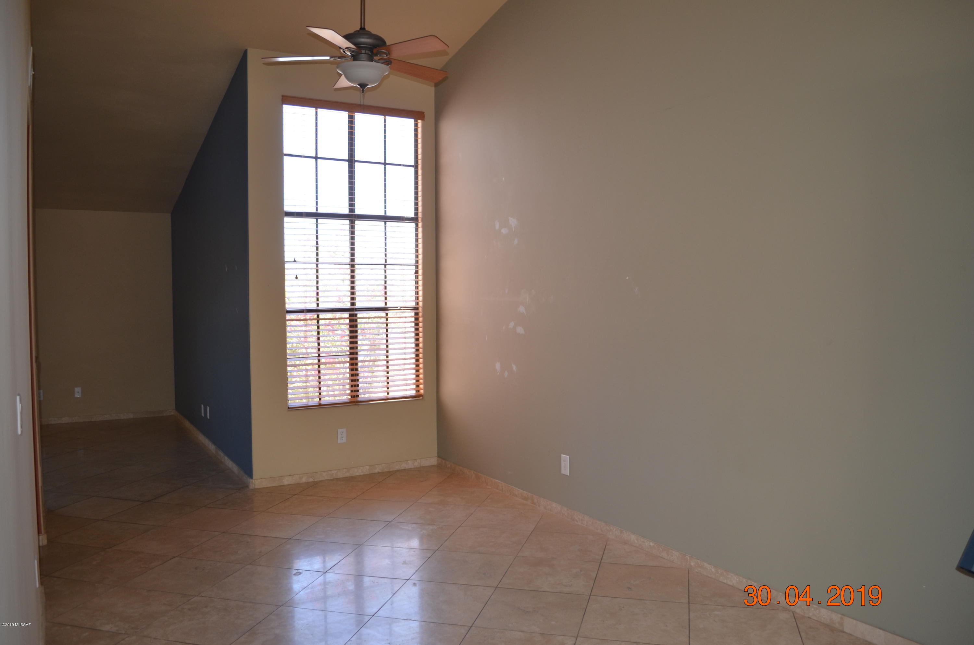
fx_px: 729
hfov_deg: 67.5
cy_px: 322
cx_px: 487
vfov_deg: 47.7
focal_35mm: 27
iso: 250
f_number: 3.5
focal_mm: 18
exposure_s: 1/125
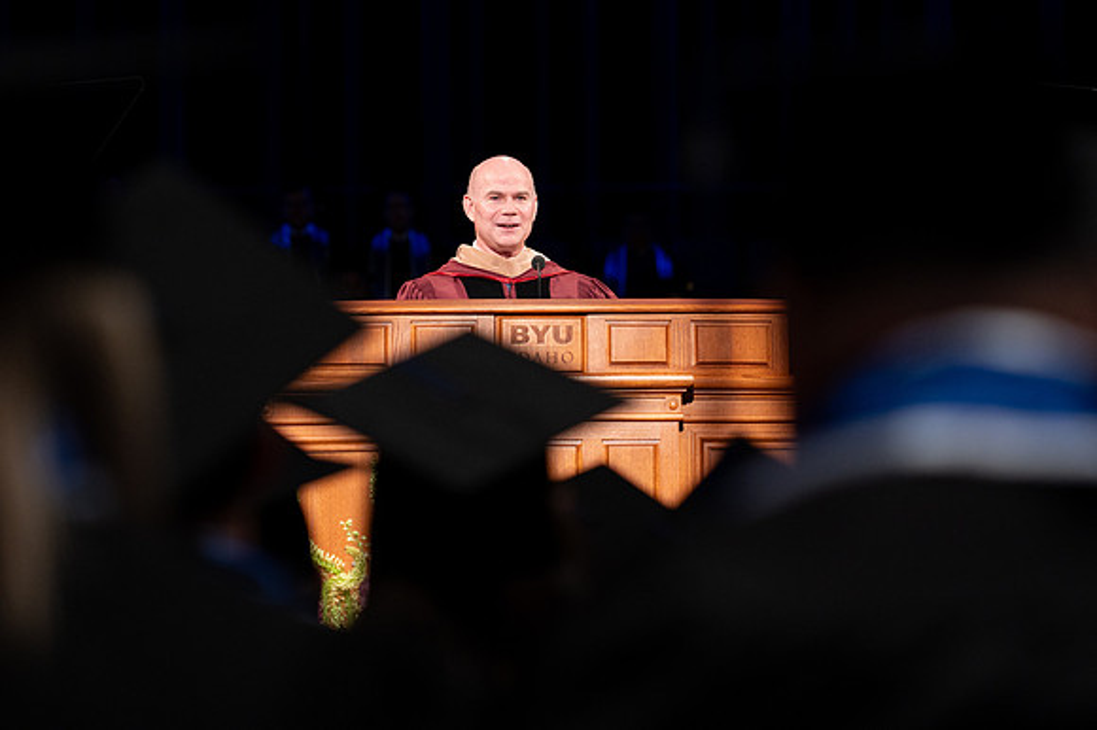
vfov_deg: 9.2
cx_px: 602
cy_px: 353
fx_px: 4513
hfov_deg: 13.9
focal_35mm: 148
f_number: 2.8
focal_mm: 135
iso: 1000
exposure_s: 1/250
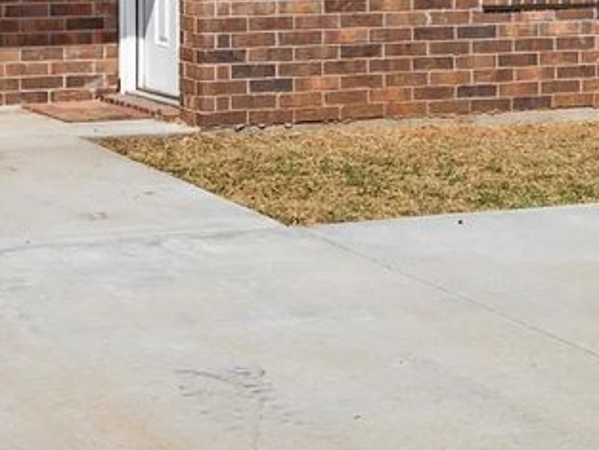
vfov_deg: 13.4
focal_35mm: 107
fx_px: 1852
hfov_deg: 18.3
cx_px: 170
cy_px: -114
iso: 100
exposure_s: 1/200
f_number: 9
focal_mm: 34
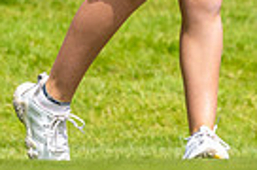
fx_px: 9145
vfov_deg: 1.1
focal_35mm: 1284
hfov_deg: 1.6
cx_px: 134
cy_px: -177
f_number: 5.6
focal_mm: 300
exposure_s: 1/1250
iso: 200
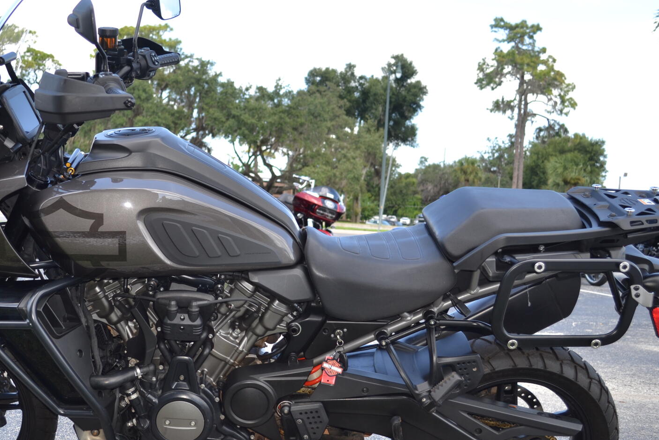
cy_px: 271
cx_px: 259
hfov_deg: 41.7
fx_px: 860
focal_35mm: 47
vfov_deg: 28.6
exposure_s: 1/200
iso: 100
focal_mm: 22
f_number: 4.5
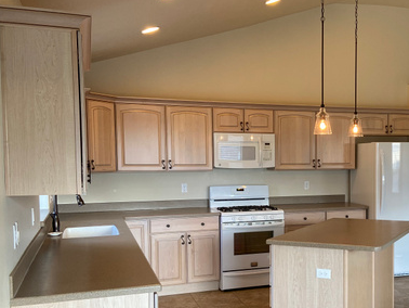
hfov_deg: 41.6
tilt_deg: -4.5
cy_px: 195
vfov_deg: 32.7
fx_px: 520
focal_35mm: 44
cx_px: 311
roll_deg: +0.5
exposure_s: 1/60
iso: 100
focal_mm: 4.25
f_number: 1.8
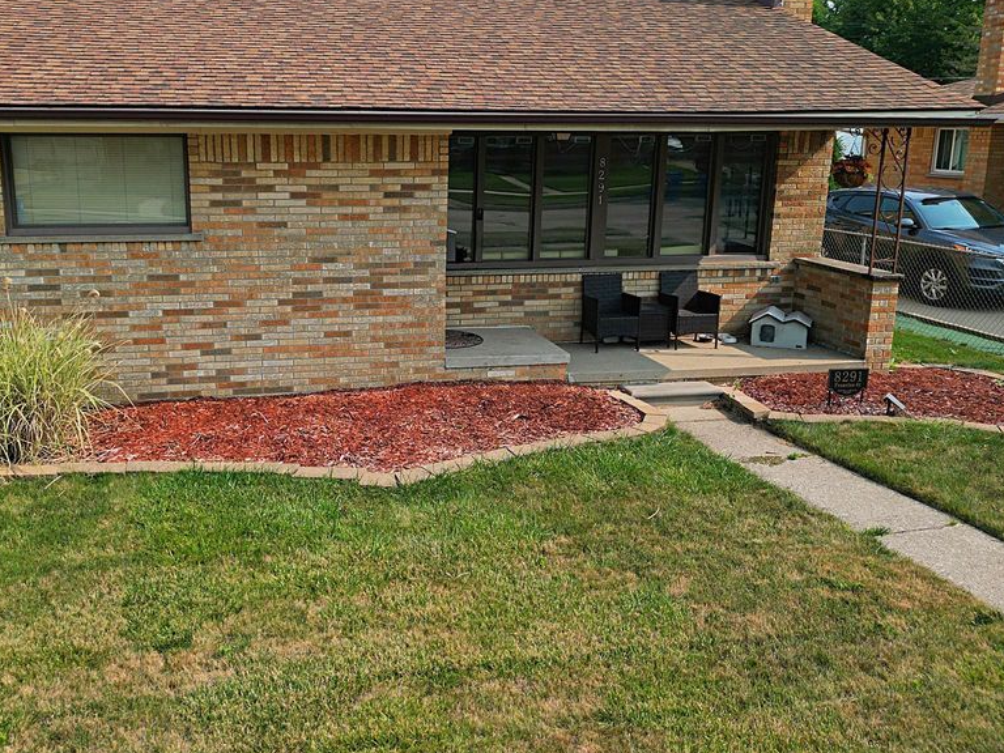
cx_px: 390
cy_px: 320
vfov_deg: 44.0
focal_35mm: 32
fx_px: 928
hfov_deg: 56.3
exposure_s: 1/2500
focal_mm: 6.7
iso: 200
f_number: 1.7
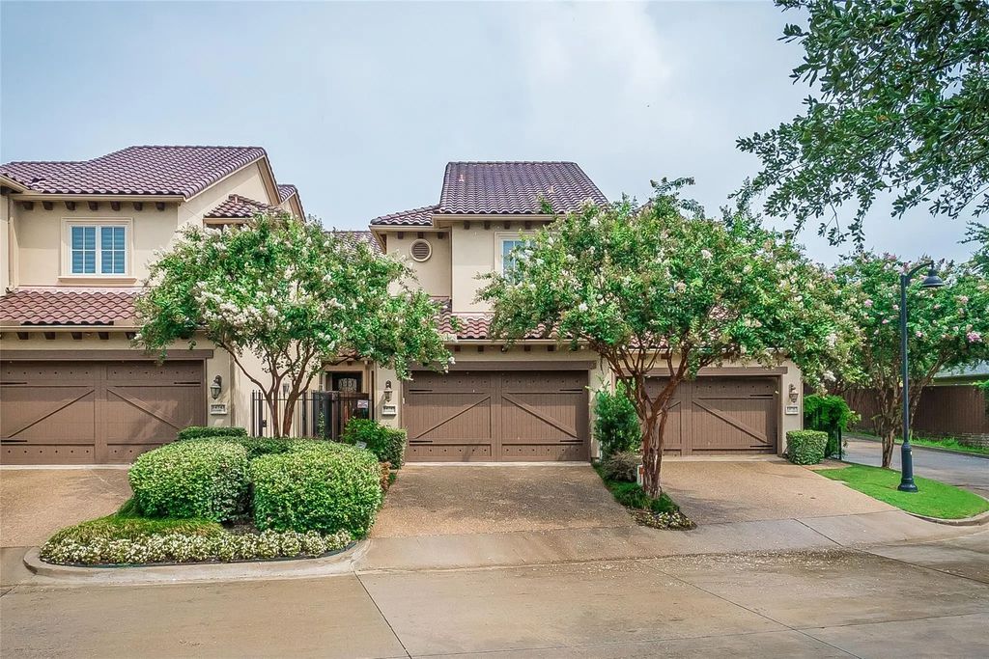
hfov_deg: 100.4
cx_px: 494
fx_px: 412
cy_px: 330
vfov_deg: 77.3
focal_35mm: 15
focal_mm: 10
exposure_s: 1/1250
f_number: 7.1
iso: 500
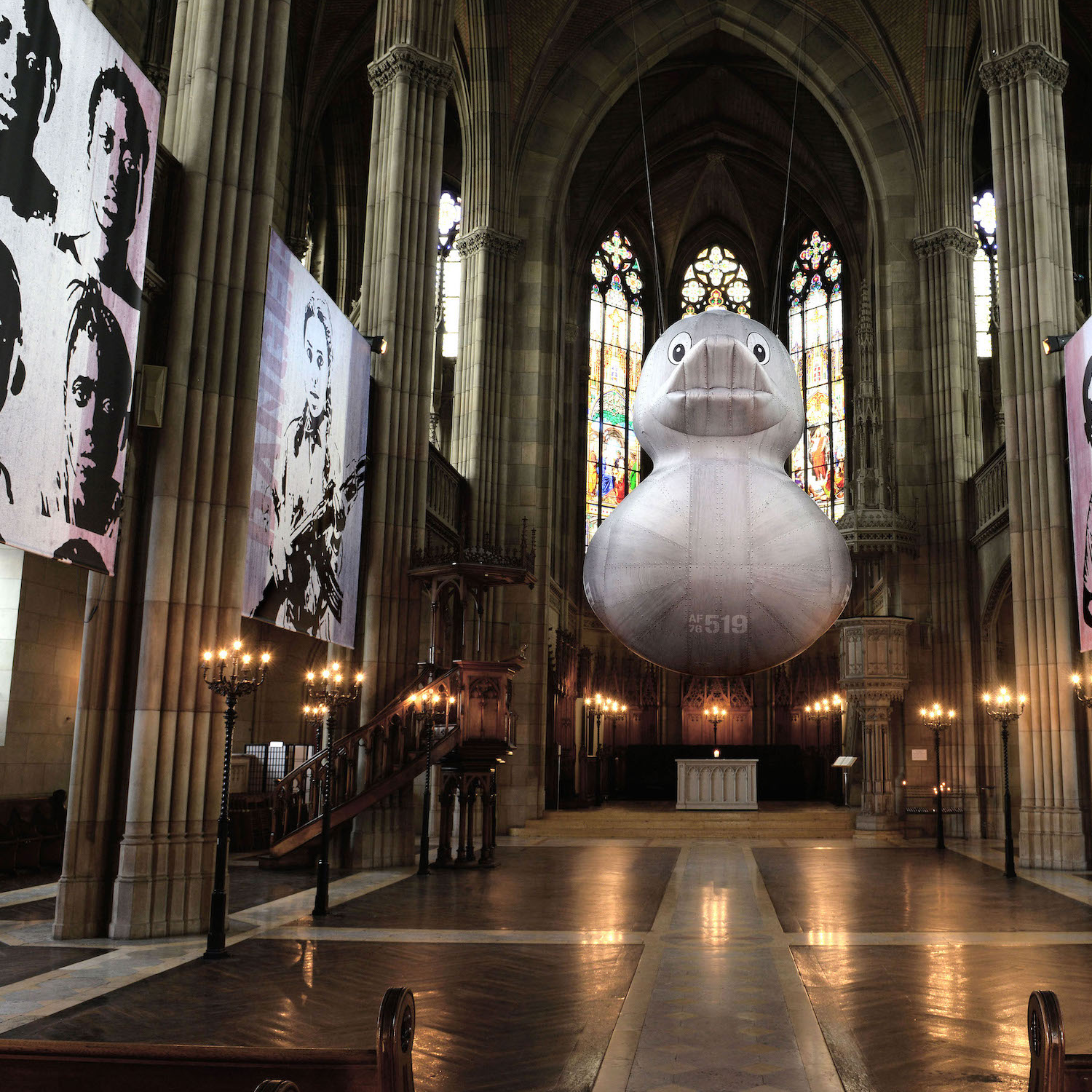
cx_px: 700
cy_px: 500
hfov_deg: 47.9
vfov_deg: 48.4
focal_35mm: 34
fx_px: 1213
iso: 200
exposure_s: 1/1.6
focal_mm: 24
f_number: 7.1
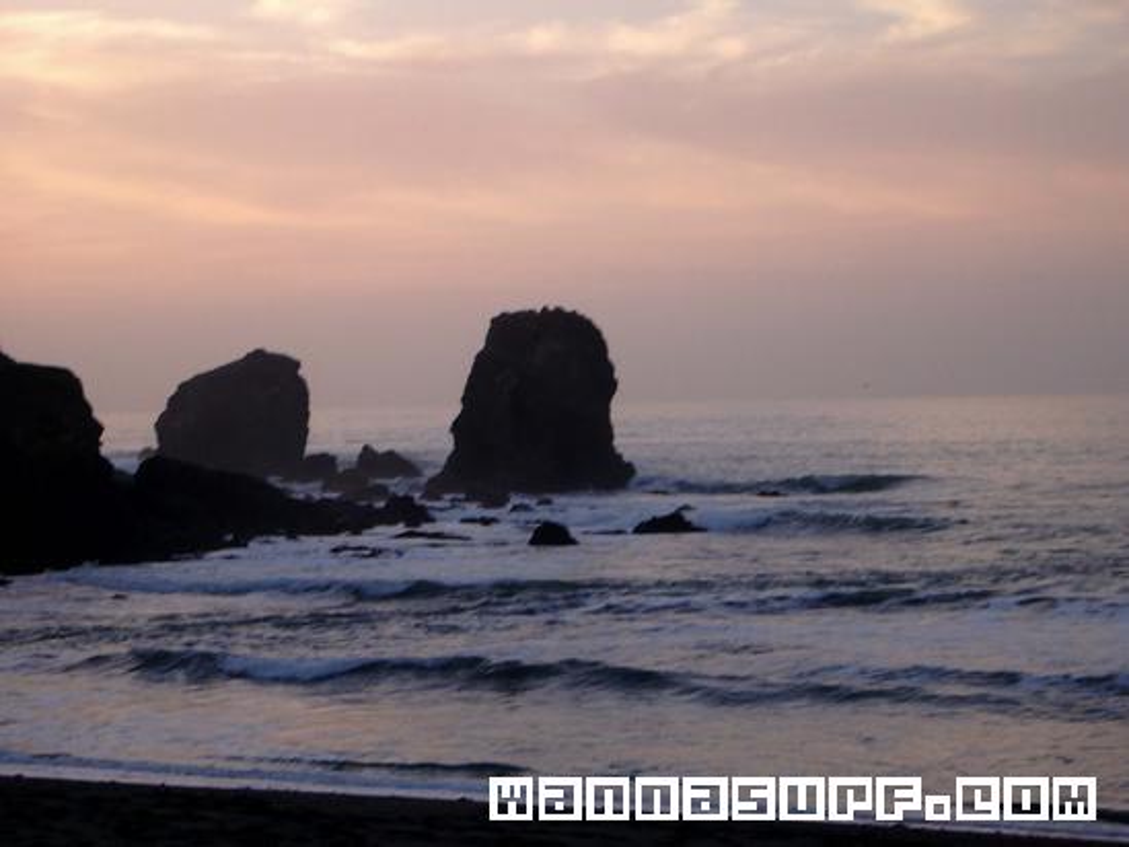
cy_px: 424
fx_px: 3491
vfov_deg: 13.8
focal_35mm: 107
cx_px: 564
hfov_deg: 18.4
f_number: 4.8
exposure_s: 1/60
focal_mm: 17.4
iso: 50
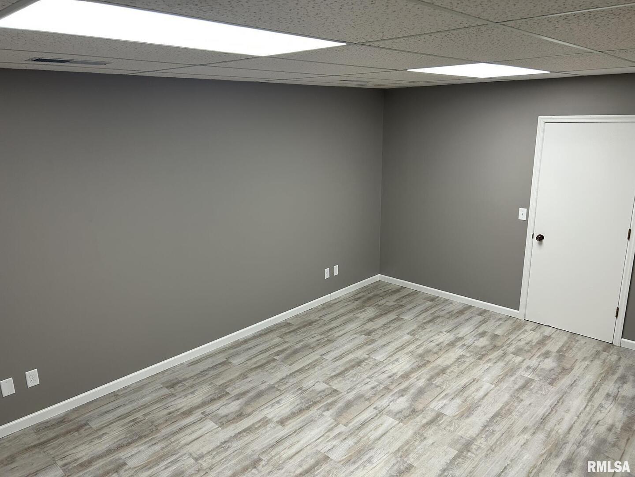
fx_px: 477
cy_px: 238
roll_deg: +1.1
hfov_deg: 67.3
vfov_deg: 53.1
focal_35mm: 26
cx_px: 318
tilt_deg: -14.5
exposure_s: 1/120
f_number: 1.5
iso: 100
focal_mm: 5.7
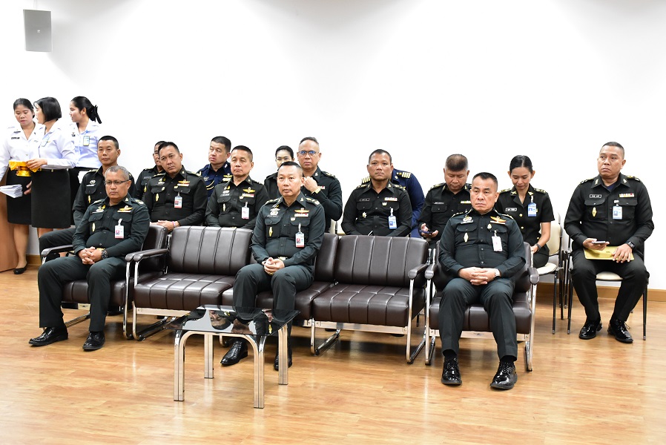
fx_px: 944
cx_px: 333
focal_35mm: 51
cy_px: 222
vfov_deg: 26.5
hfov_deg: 38.9
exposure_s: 1/40
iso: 2500
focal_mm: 34
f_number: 5.6
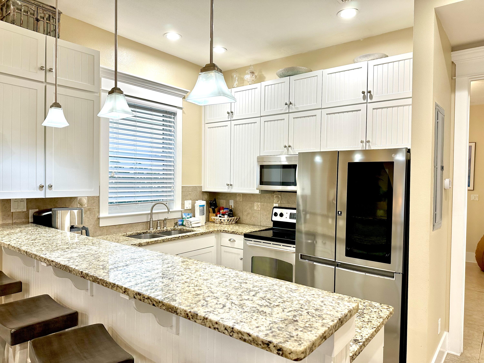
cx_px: 242
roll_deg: -0.9
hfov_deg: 71.6
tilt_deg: -0.6
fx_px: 336
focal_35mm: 24
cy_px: 182
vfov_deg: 56.8
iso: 125
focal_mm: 6.86
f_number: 1.78
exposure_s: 1/120
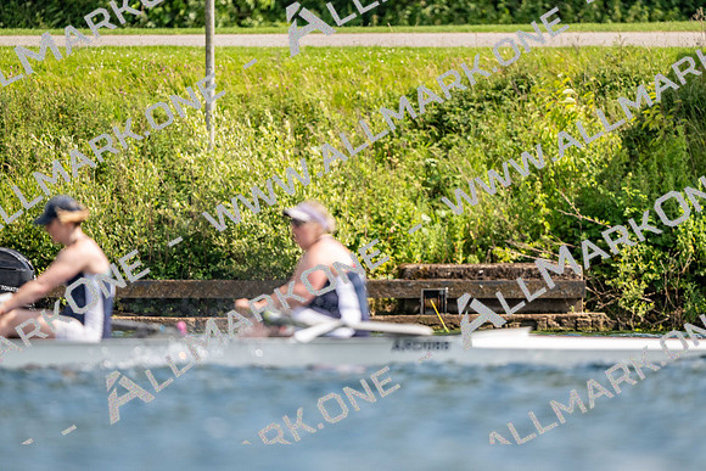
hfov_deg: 2.5
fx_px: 16476
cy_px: 236
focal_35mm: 840
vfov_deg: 1.6
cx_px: 353
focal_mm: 840
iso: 720
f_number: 5.6
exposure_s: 1/2500
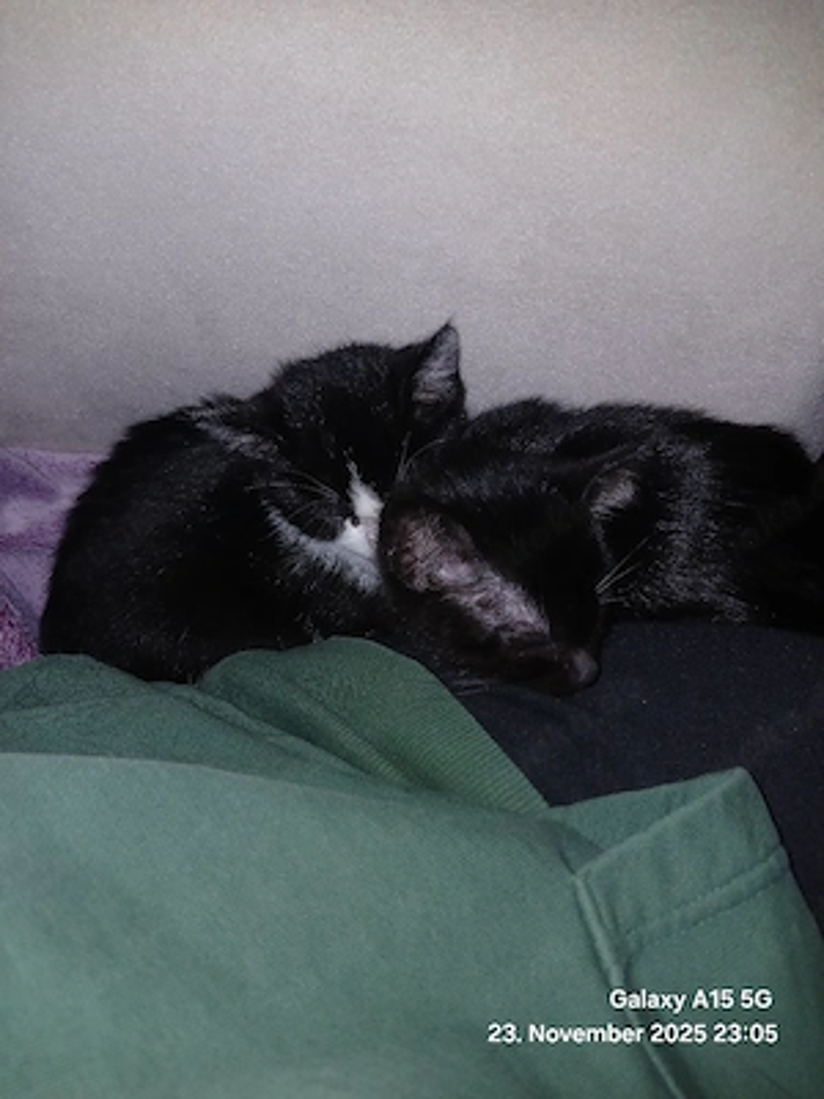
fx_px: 825
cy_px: 550
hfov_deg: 53.1
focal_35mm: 26
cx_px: 412
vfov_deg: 67.3
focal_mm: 3.98
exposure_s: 1/50.3
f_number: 1.8
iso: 50
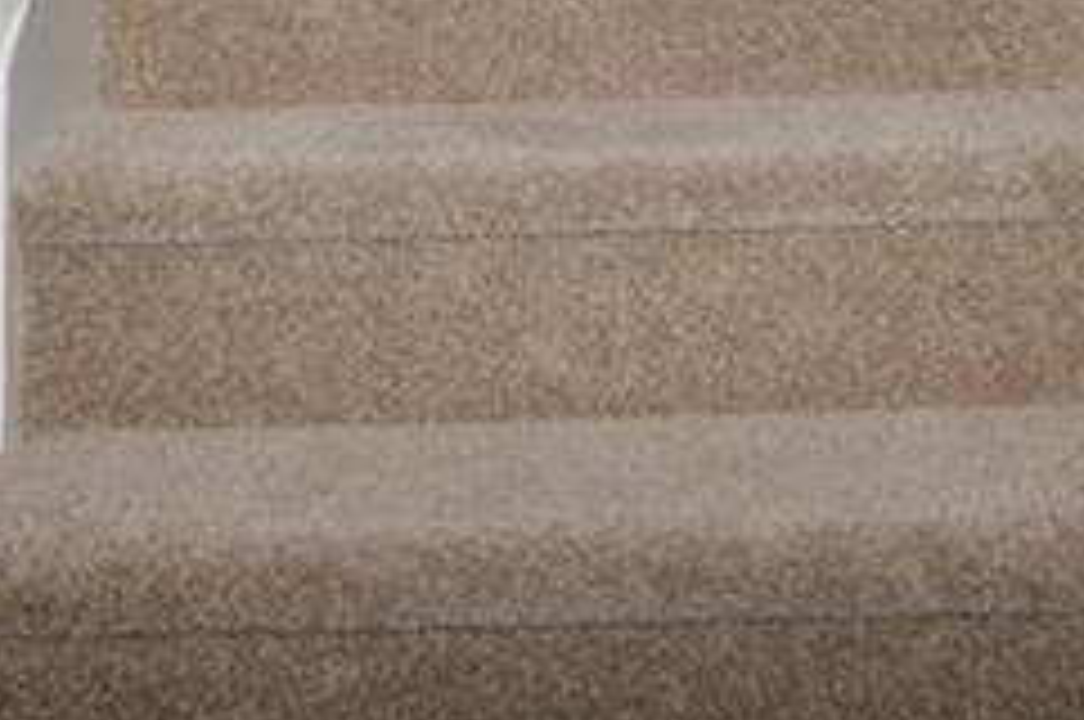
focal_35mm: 70
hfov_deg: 28.7
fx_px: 2109
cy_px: -644
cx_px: 666
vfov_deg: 15.9
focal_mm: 11
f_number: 8
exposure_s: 1/60
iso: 100
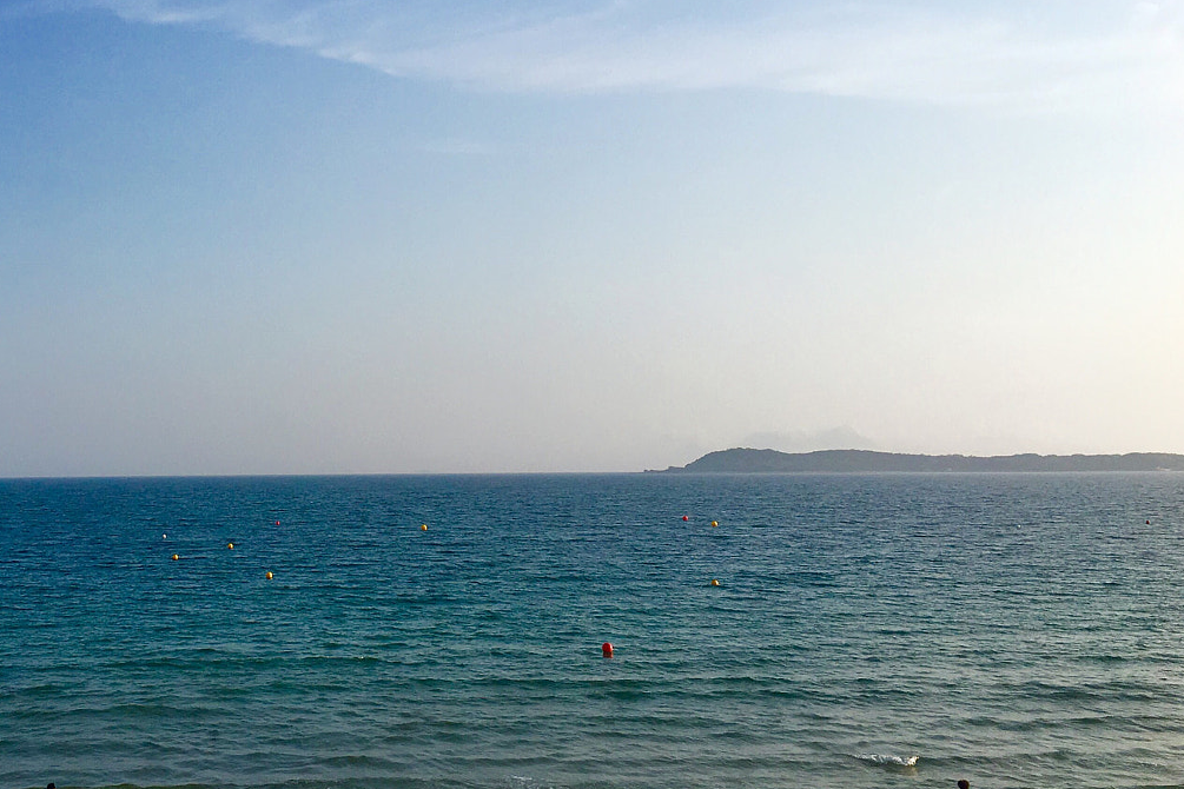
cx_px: 284
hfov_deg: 39.9
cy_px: 266
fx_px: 1579
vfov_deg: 27.9
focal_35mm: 48
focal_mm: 4.15
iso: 25
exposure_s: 1/1709
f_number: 2.2
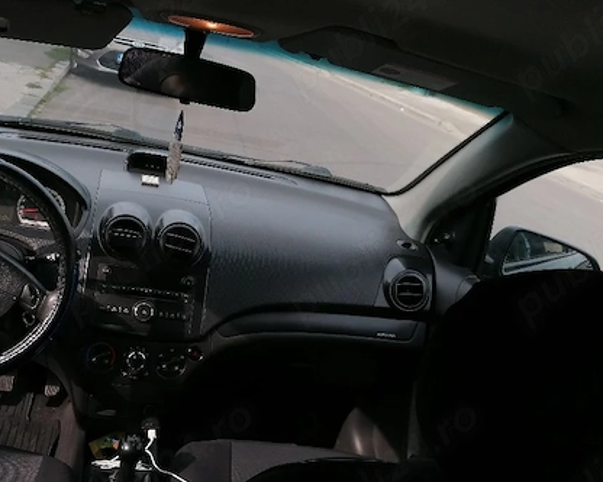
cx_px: 216
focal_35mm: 38
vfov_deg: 39.2
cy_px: 256
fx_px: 678
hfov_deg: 47.4
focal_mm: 4.75
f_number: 1.8
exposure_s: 1/588
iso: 50
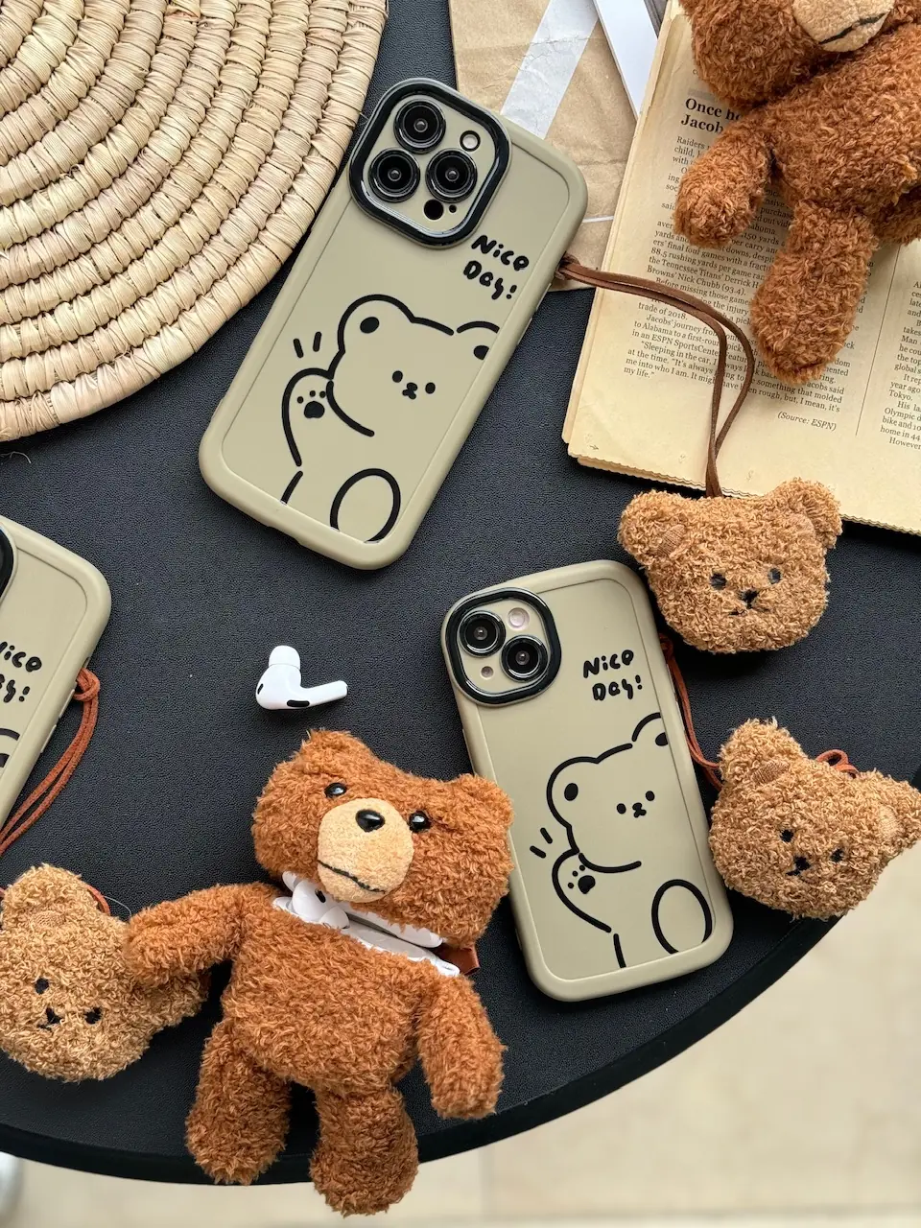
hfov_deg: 30.3
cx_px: 460
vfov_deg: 39.7
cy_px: 614
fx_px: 1703
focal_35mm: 48
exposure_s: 1/209
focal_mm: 6.86
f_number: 1.78
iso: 64
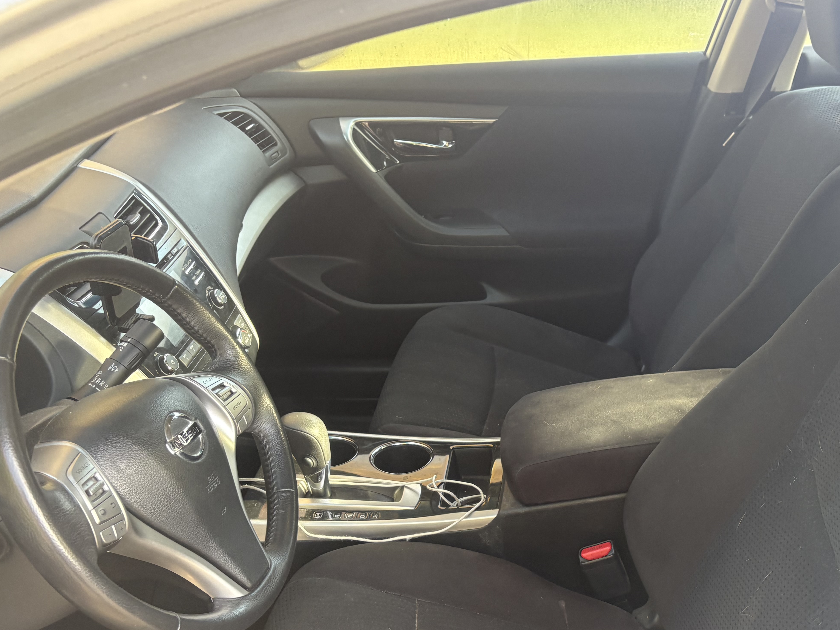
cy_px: 405
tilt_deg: -29.7
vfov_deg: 37.4
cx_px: 547
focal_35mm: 38
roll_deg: +3.2
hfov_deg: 48.3
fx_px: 922
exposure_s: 1/120
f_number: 1.6
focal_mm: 5.96
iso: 125
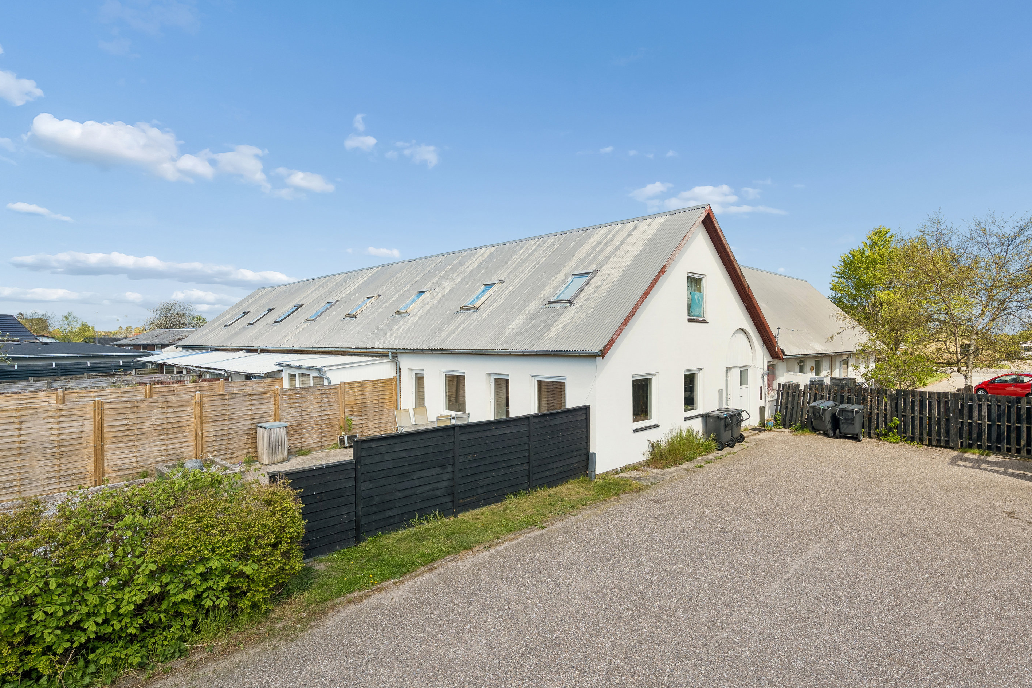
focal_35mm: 18
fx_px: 516
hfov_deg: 89.9
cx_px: 542
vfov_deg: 67.4
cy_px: 361
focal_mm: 17
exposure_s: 1/400
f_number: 8
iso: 400
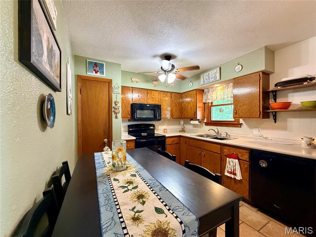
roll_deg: +0.4
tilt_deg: +0.4
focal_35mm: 14
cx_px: 158
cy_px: 118
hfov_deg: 102.1
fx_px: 128
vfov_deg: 85.7
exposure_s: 1/60
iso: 640
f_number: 2.2
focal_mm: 2.22
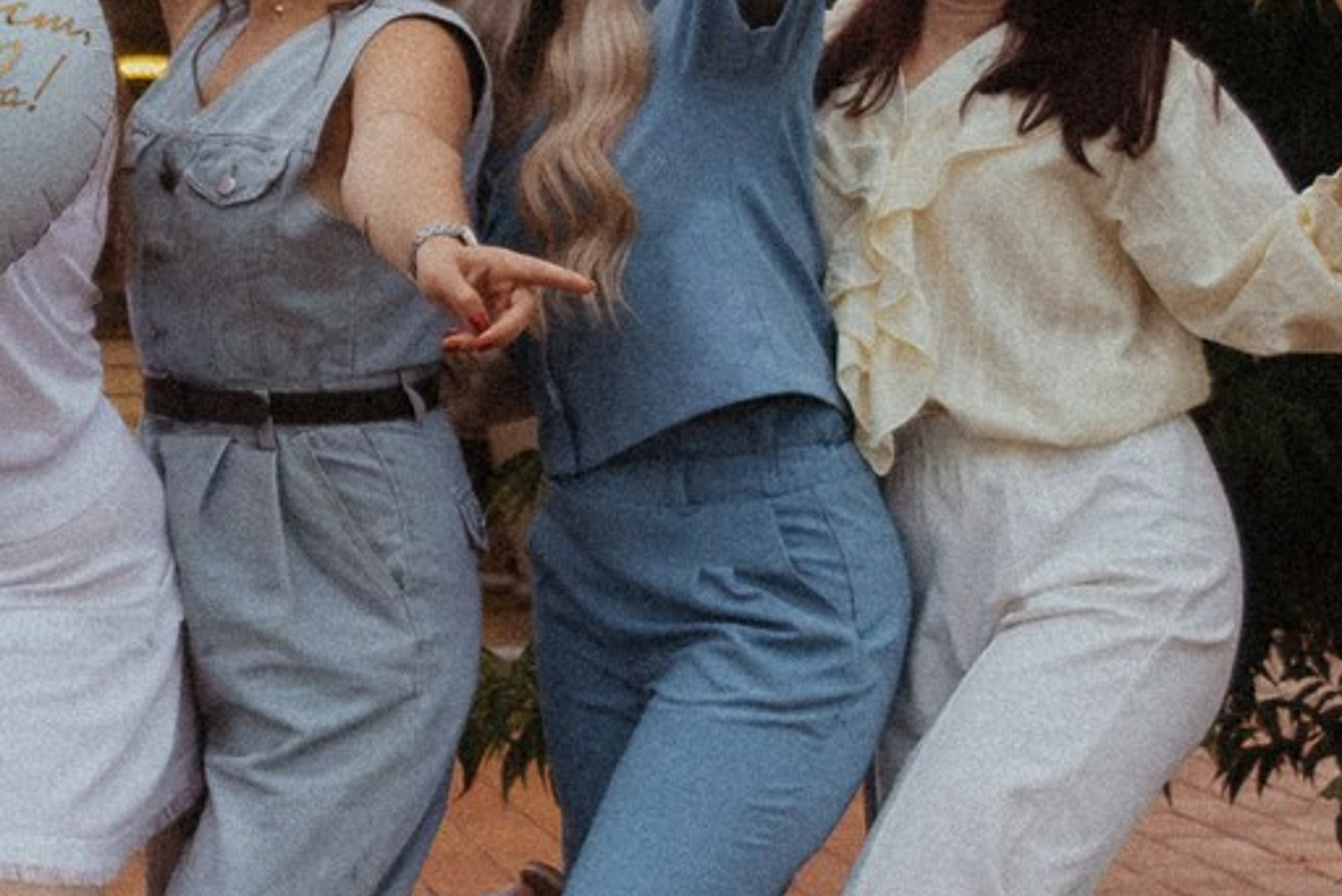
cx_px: -299
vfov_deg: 11.4
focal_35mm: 120
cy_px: 195
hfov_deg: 16.3
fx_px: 4476
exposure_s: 1/1600
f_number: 2.8
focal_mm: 24
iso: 8000
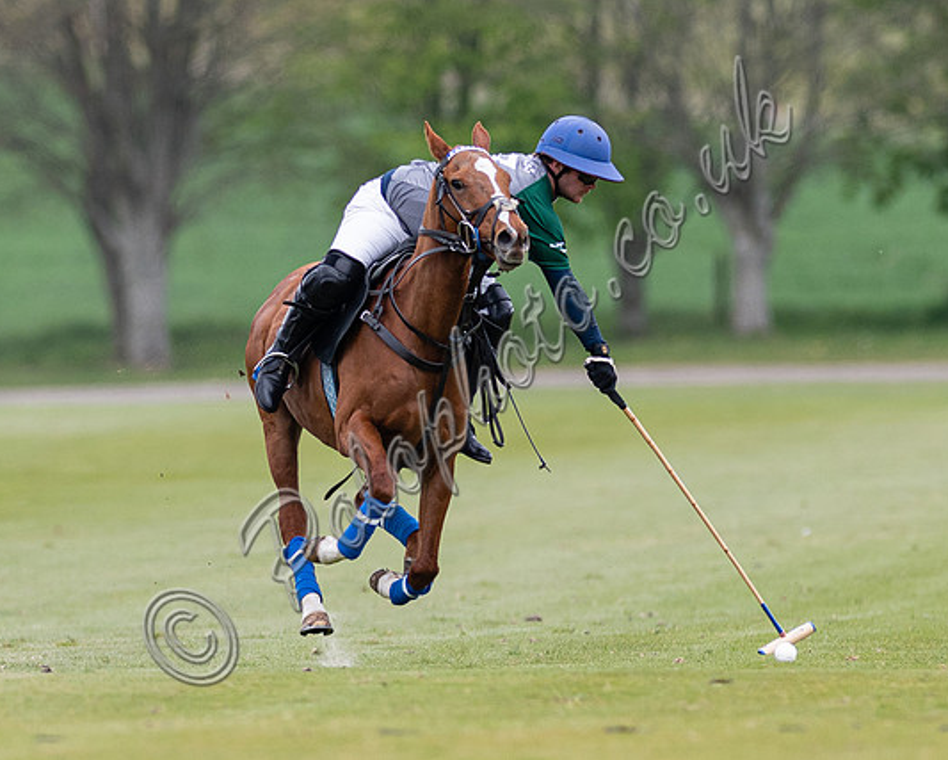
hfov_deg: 1.9
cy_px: 423
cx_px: 418
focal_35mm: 1015
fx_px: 28494
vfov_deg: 1.5
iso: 250
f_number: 2.8
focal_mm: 300
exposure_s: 1/1250
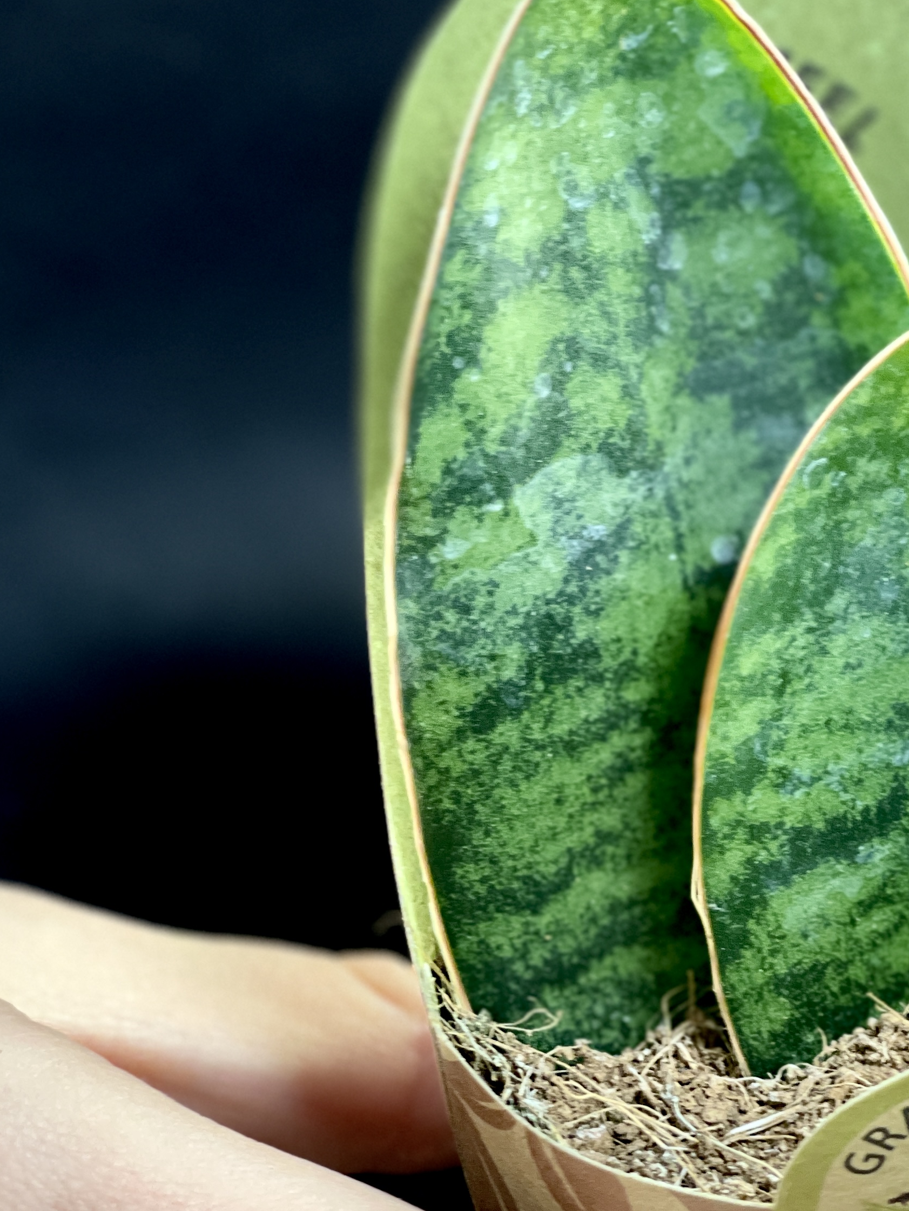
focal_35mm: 115
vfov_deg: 17.1
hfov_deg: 12.8
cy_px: 610
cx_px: 689
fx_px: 4026
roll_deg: +1.1
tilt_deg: -27.1
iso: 125
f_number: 2.2
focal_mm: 7.5
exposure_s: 1/33
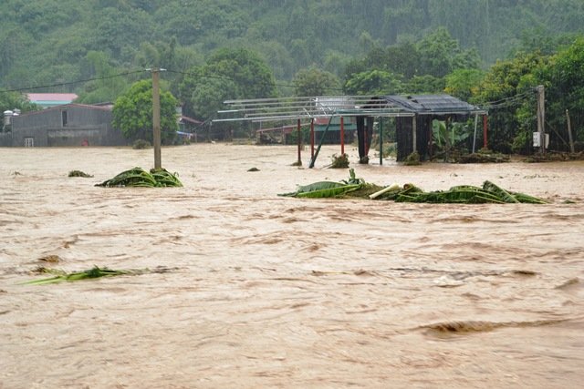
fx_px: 1412
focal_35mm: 87
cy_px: 194
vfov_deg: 15.7
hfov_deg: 23.4
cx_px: 292
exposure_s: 1/60
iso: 200
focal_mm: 58
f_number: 9
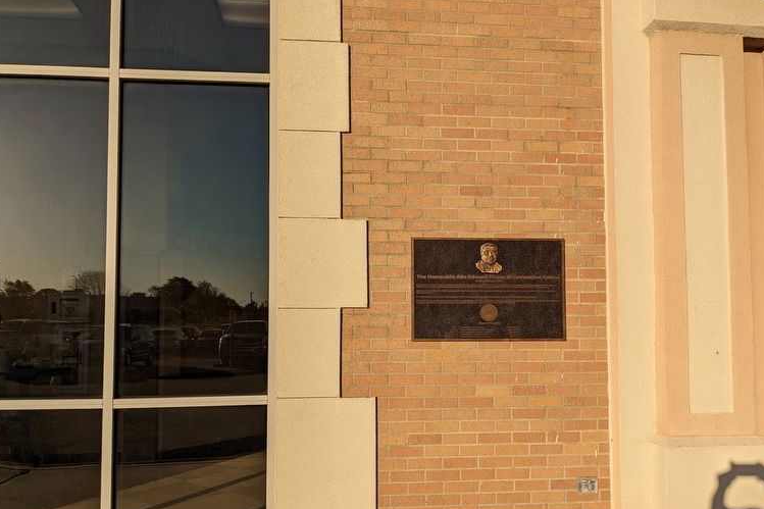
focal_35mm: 30
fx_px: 636
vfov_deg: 43.6
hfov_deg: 61.9
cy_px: 270
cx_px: 385
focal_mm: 4.38
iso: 46
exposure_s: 1/3344
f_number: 1.73
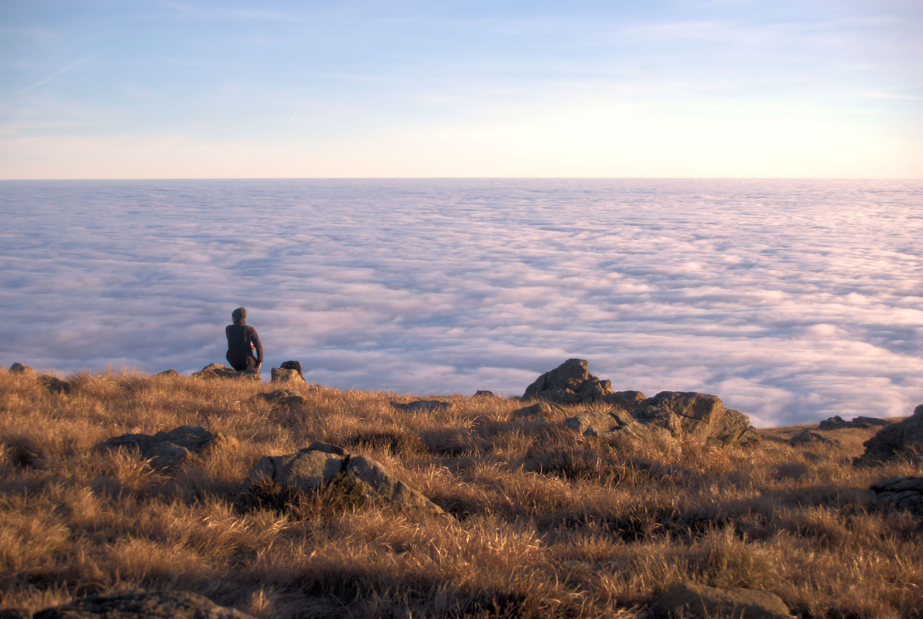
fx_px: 1464
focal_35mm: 57
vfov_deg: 23.9
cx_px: 462
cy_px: 310
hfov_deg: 35.0
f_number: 6.3
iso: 100
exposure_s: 1/160
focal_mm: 38
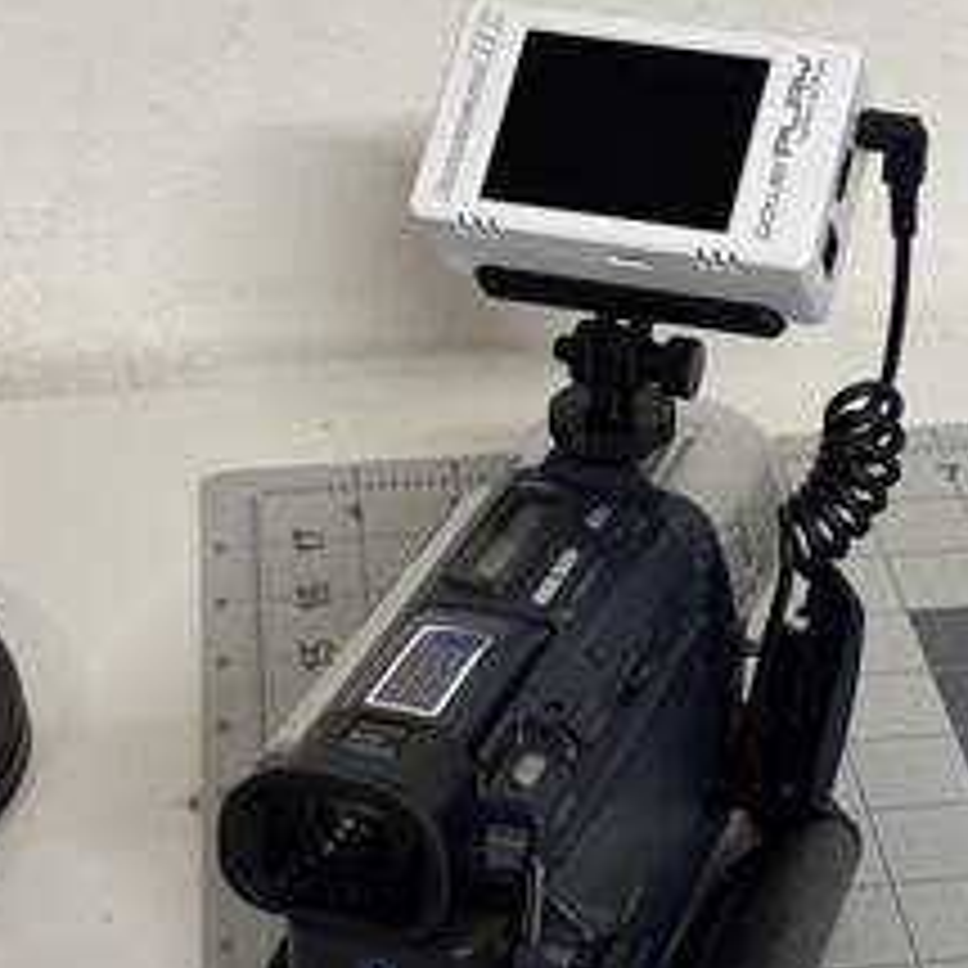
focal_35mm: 87
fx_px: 2752
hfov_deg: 19.8
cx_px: 711
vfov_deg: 19.9
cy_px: 545
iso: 320
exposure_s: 1/40
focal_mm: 6.76
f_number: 1.78
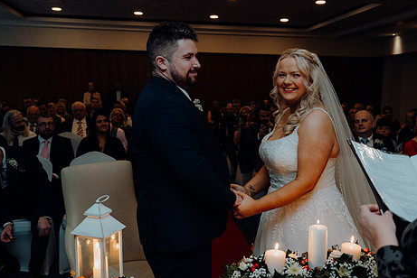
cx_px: 242
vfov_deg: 34.2
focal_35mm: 39
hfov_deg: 49.3
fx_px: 452
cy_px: 152
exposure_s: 1/160
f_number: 3.5
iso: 2500
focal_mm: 31
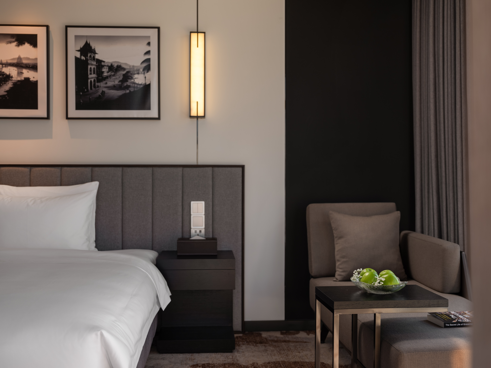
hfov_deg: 46.8
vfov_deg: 36.0
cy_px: 181
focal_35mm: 40
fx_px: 567
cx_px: 242
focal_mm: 48.8
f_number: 4
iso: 200
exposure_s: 1/80
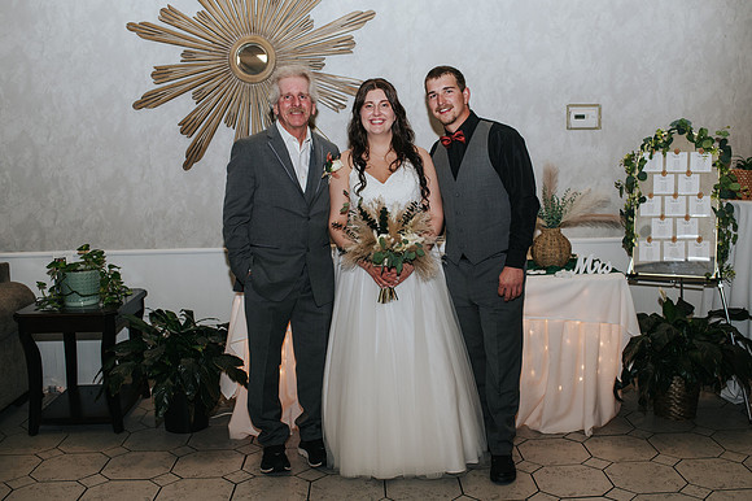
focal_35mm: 37
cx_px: 394
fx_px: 772
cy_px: 245
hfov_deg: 51.9
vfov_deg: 35.9
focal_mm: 35
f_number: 3.2
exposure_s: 1/200
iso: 800
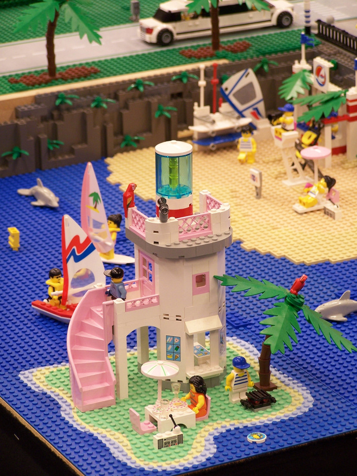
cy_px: 238
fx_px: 2324
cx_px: 178
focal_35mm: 169
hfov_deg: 8.8
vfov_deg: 11.7
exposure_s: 1/3
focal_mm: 28
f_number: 3.2
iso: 80
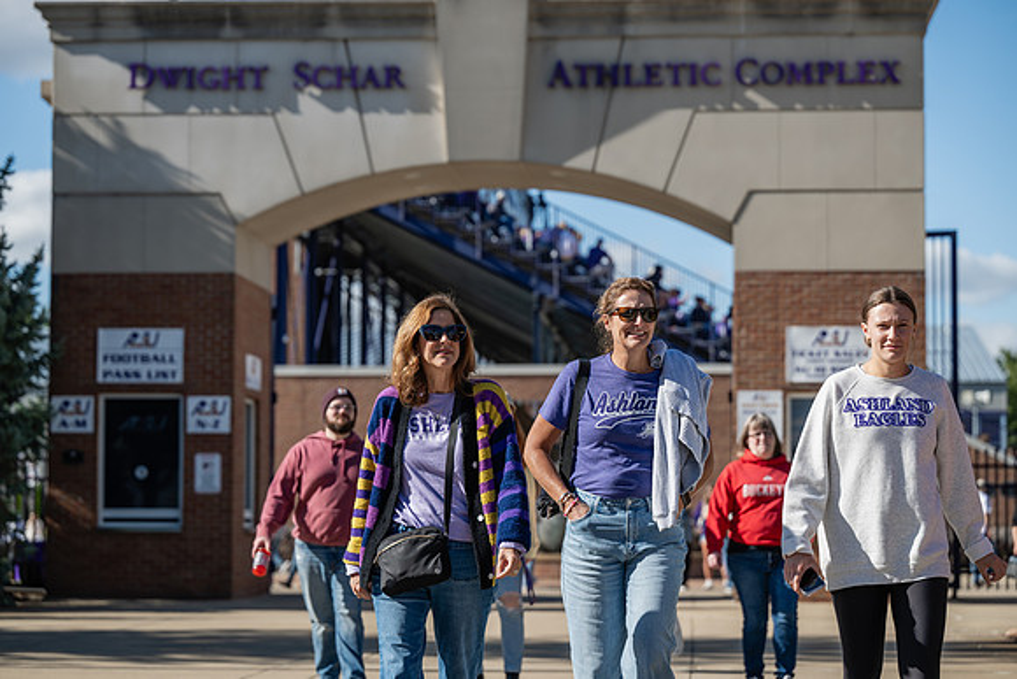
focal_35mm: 96
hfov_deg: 21.2
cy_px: 340
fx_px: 2713
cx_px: 508
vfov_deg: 14.3
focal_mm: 96
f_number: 3.5
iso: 80
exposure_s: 1/800
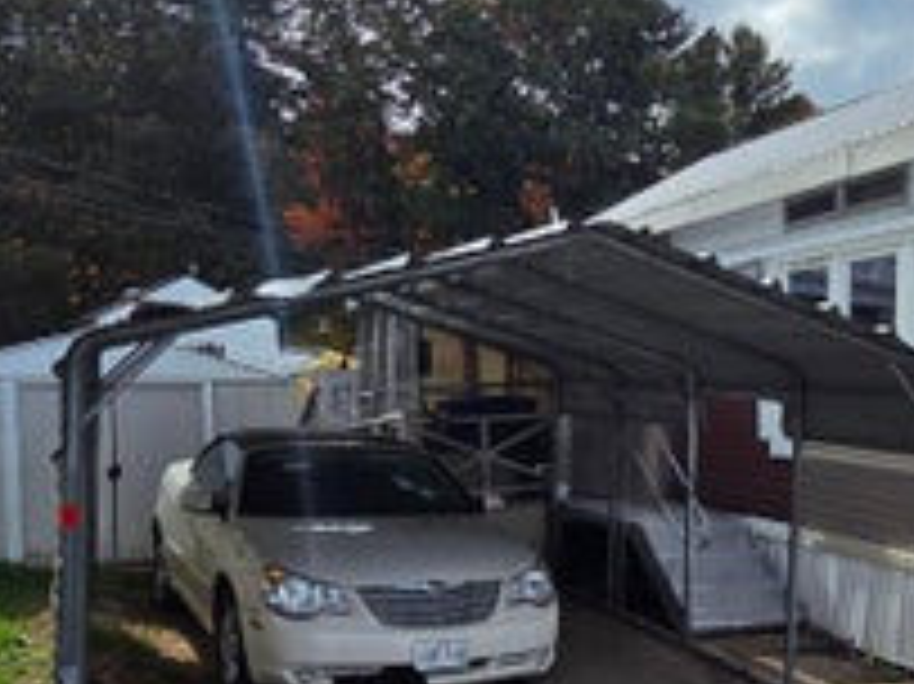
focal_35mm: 41
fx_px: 1082
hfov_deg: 43.9
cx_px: 716
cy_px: 486
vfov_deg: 34.6
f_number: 2.2
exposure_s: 1/7515
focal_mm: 2.2
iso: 100
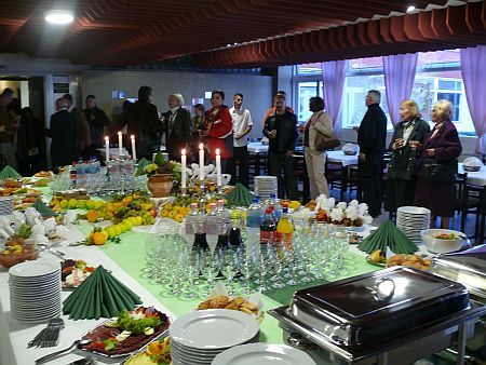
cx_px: 243
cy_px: 182
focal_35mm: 35
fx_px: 492
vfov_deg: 40.7
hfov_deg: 52.6
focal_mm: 7.4
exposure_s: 1/6
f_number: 2.8
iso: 200
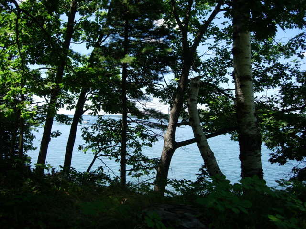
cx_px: 153
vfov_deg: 37.7
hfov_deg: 49.0
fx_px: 336
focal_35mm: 38
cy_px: 114
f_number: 2.8
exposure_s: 1/724
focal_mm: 7.8
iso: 64
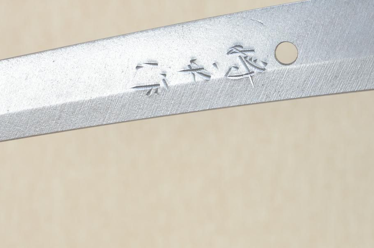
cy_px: 59
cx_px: 222
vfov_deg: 8.4
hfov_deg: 12.7
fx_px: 1681
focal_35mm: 162
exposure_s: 1/2
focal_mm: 70
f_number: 11
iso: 400
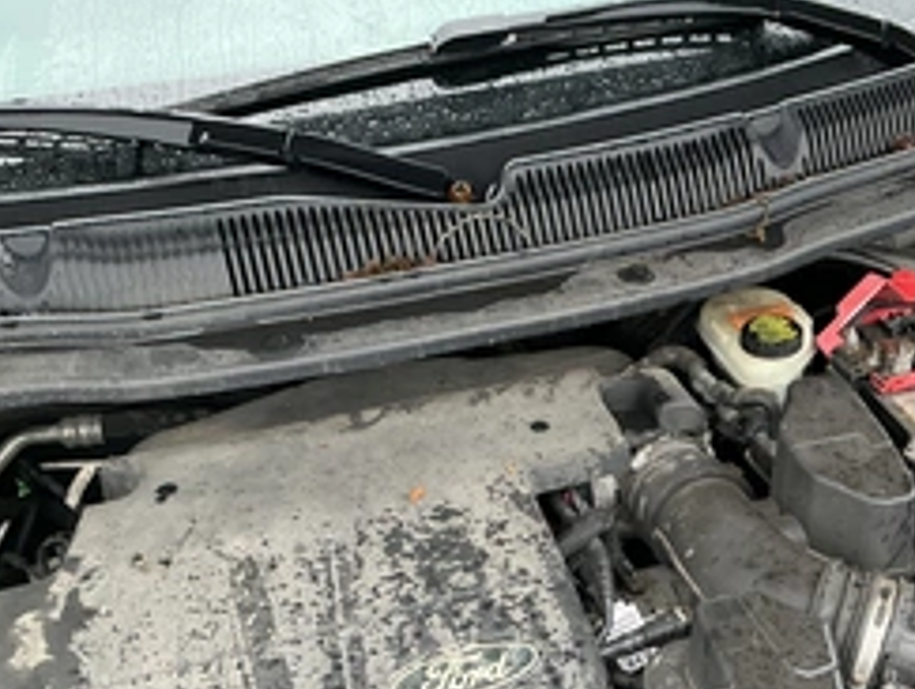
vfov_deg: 31.0
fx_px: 1218
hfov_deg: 40.8
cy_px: 527
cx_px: 591
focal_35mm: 46
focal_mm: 3
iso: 32
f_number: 1.8
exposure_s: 1/126
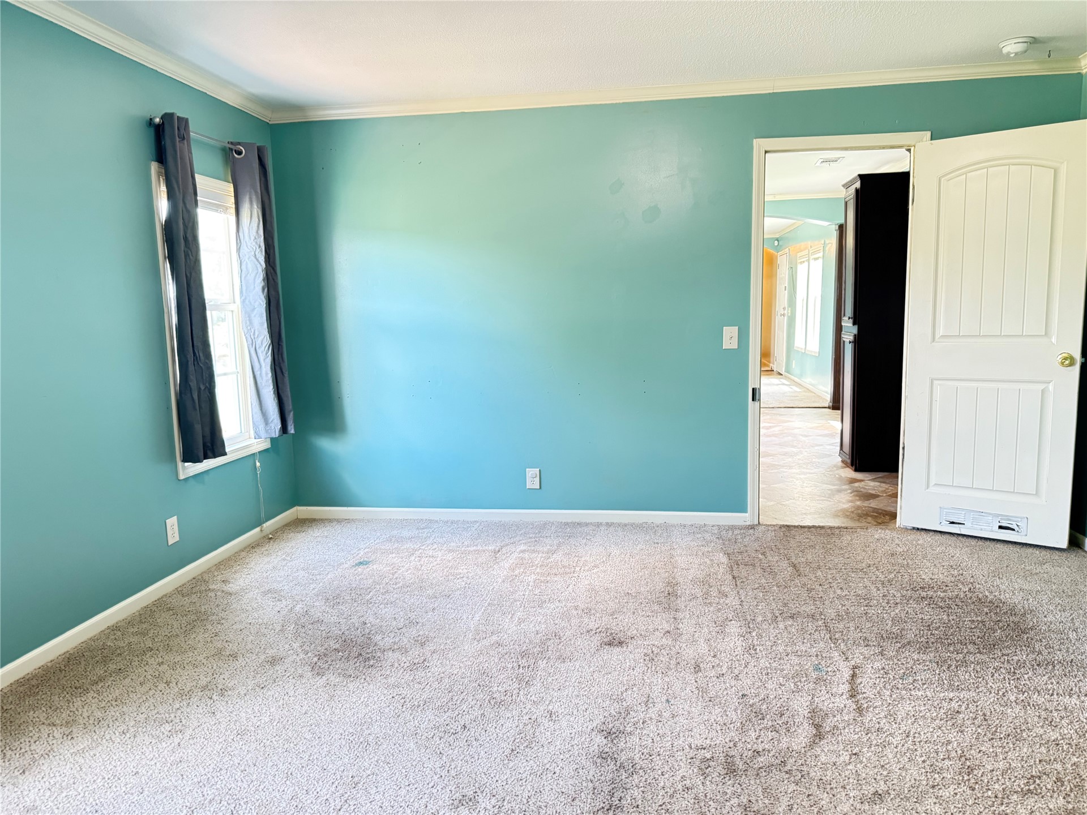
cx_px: 544
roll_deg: +1.0
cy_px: 408
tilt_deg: -8.7
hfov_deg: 71.6
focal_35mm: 24
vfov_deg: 56.8
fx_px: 754
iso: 640
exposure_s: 1/40
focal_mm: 6.76
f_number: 1.78
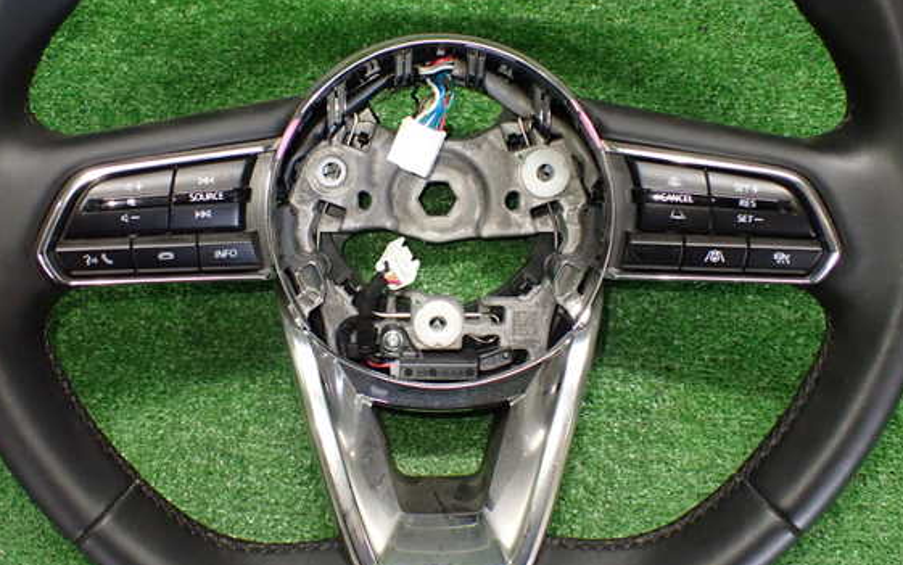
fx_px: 837
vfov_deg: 37.3
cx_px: 443
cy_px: 256
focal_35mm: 34
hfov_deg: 56.7
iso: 800
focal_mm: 5.4
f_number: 2.3
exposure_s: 1/60
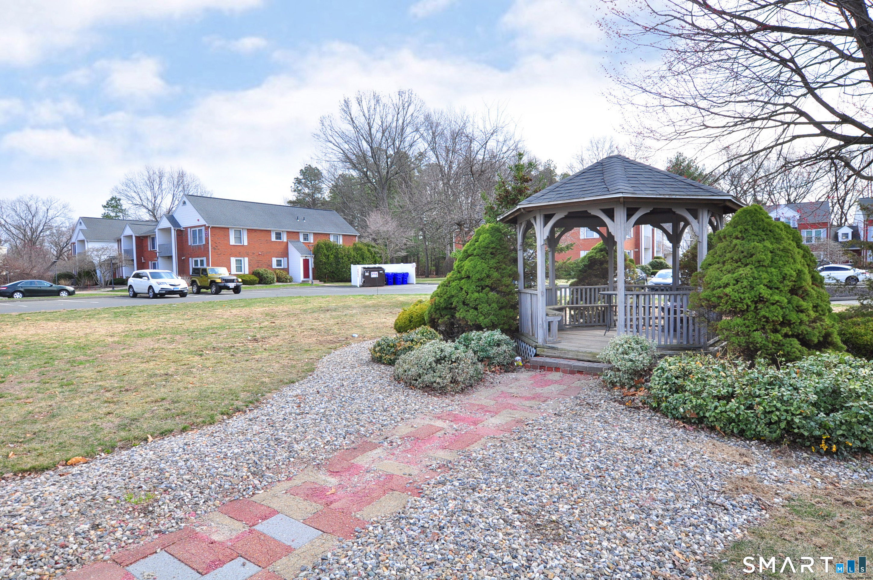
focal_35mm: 21
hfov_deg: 81.3
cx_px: 436
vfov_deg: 59.4
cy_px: 290
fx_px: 509
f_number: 8
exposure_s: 1/160
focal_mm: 14
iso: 200
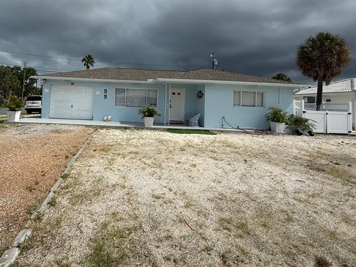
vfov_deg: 57.8
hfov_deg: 72.8
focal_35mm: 23
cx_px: 135
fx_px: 236
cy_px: 93
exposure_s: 1/3663
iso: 50
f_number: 2.2
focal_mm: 2.22
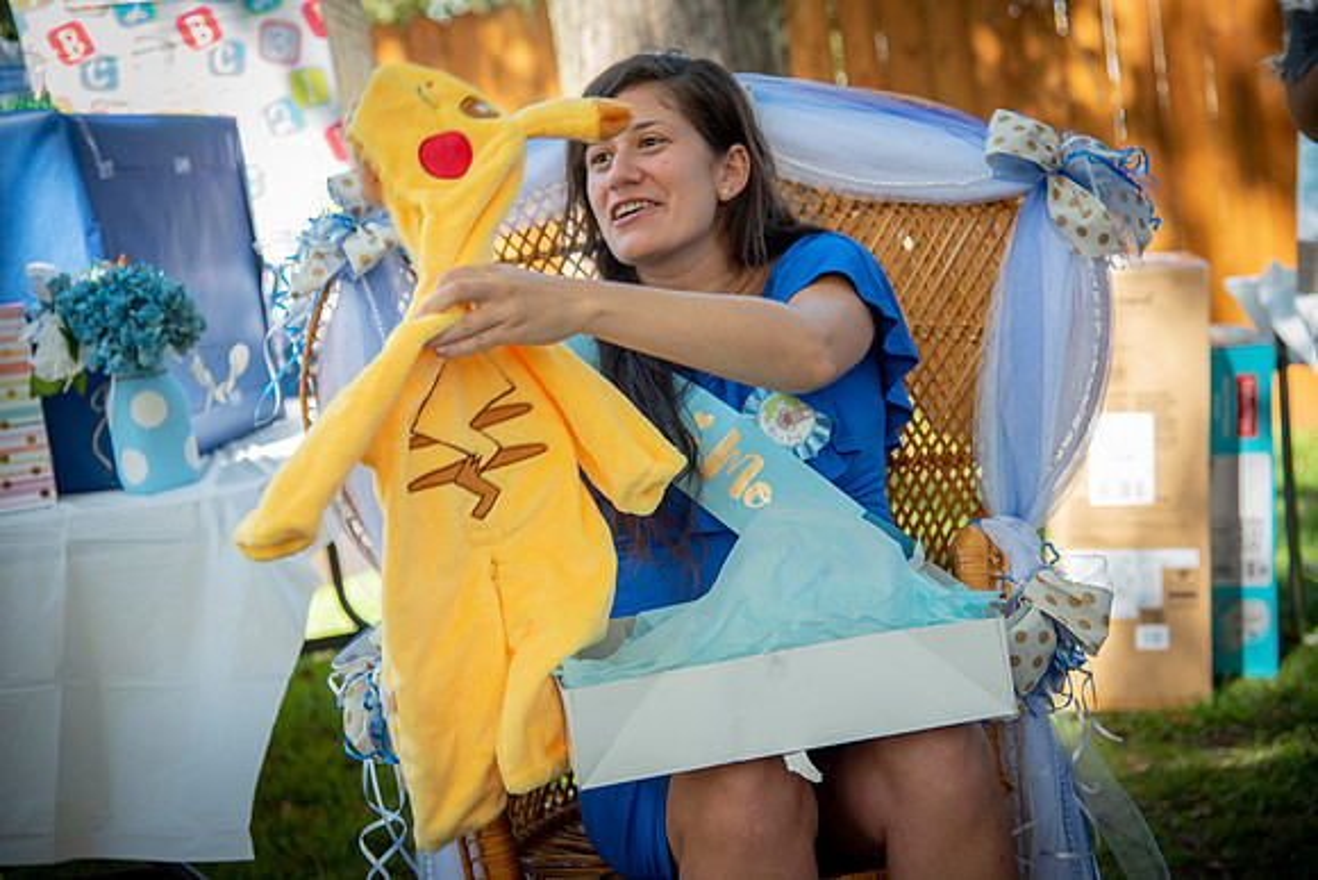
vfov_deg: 20.6
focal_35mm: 66
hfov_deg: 30.5
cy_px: 440
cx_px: 659
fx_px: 2417
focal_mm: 66
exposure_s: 1/125
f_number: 4
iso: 125
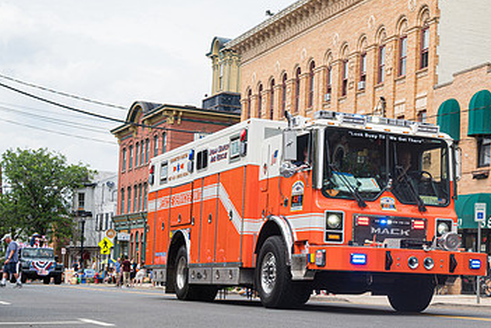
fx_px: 968
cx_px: 397
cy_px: 238
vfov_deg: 19.1
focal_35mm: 71
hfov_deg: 27.8
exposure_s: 1/100
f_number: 10
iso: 100
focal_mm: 43
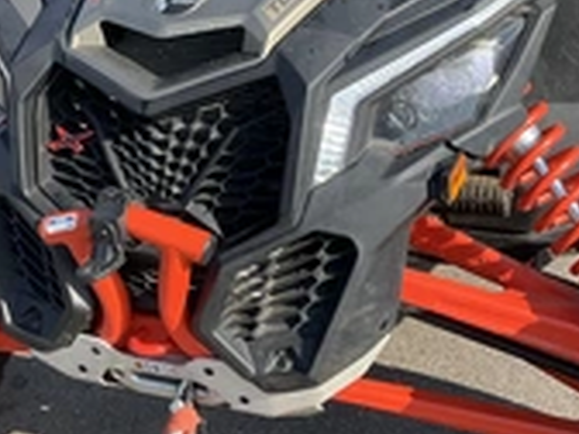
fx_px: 1154
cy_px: 134
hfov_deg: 28.2
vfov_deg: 21.2
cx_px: 265
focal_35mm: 69
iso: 25
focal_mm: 3
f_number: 1.8
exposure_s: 1/816
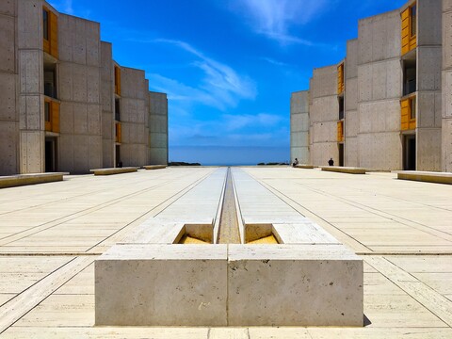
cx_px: 226
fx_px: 379
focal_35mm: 29
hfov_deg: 61.7
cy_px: 170
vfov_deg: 48.2
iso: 25
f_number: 2.2
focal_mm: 4.15
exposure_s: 1/3344
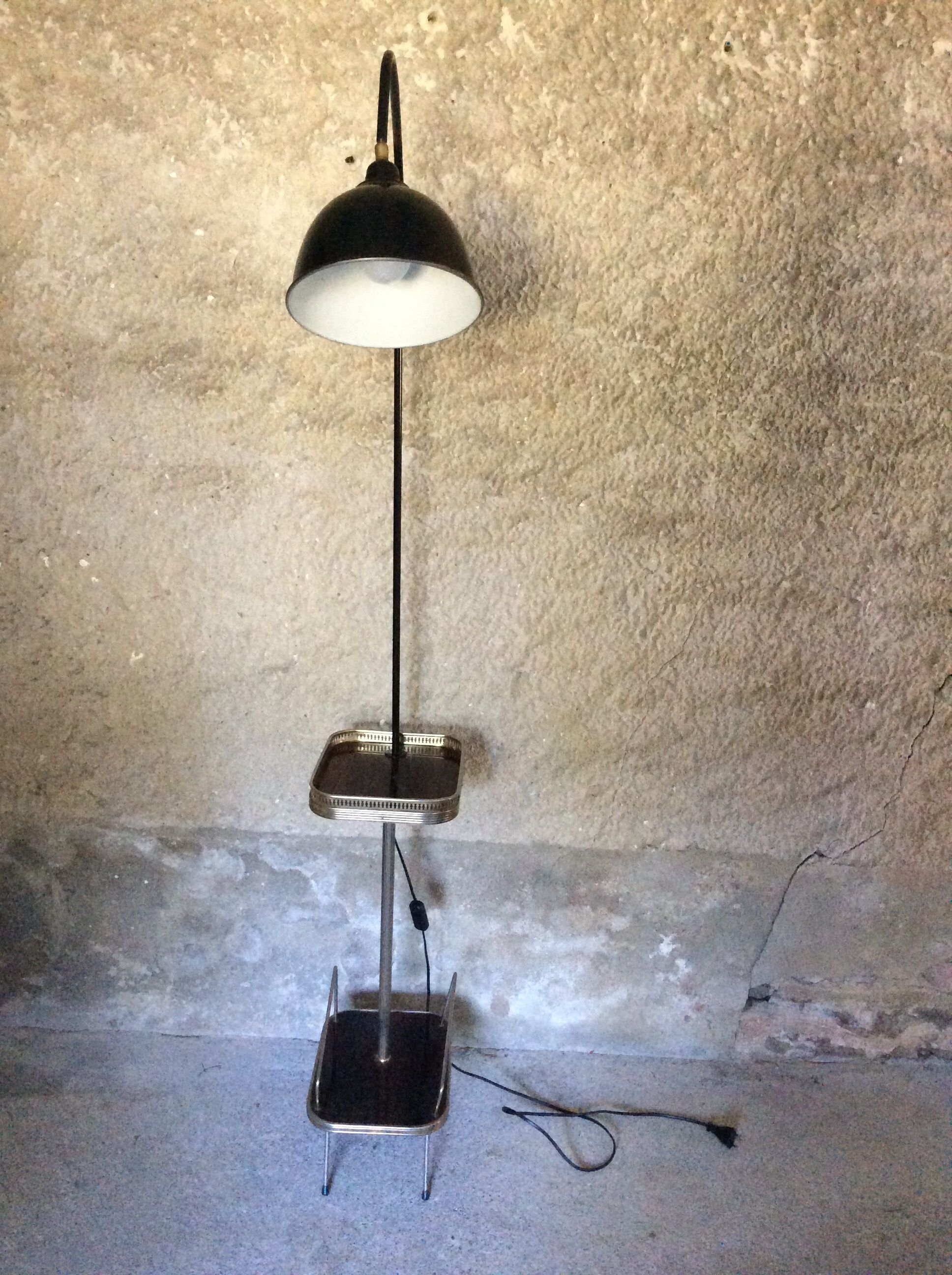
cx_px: 476
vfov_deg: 56.9
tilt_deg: -16.1
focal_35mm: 32
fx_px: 1177
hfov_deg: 44.1
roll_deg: -2.0
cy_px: 638
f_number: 2.4
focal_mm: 3.3
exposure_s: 1/17
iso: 320
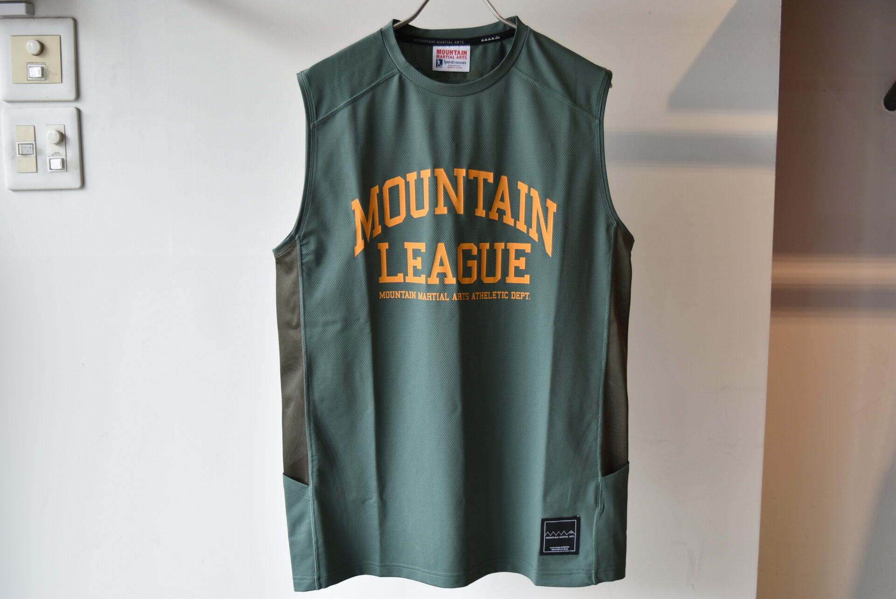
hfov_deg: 49.5
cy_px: 300
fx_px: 971
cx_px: 448
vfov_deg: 34.3
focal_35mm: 39
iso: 400
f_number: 4.5
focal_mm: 26
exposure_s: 1/100
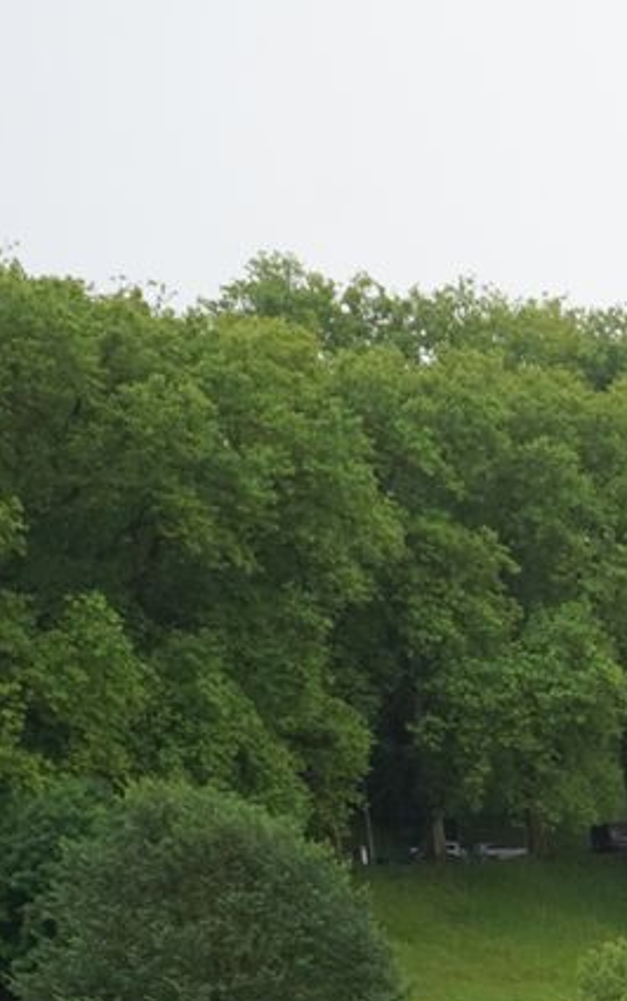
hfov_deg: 8.8
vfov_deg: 16.6
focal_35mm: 115
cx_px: 2048
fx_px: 3141
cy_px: 1474
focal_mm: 24
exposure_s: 1/100
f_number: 10
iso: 800
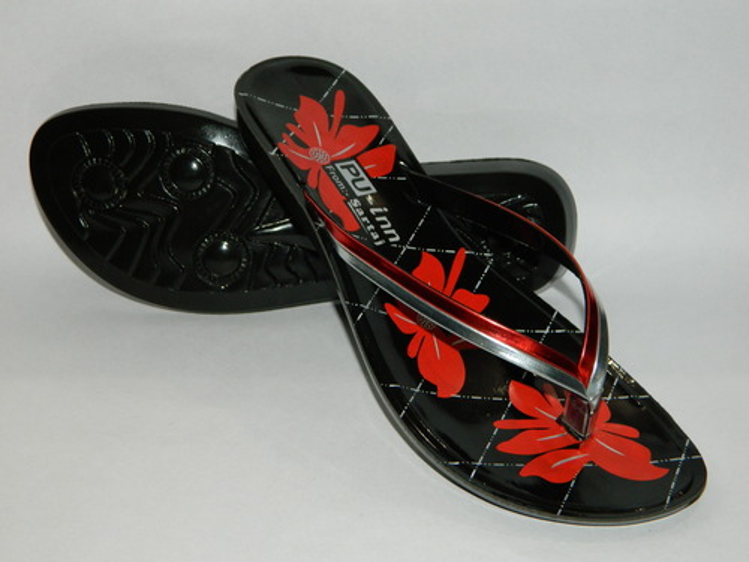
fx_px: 1233
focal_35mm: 57
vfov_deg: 25.7
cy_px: 281
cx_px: 374
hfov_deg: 33.8
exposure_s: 1/50
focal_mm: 10.2
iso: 200
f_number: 3.8
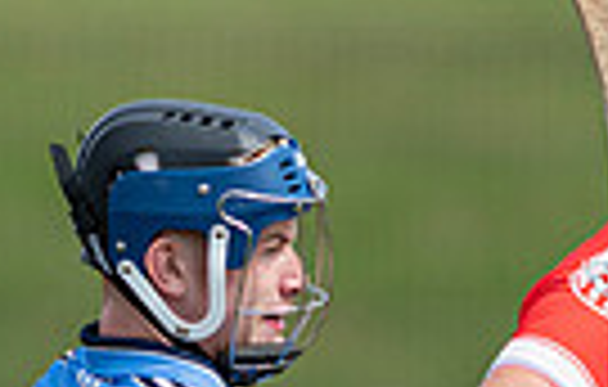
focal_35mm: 2055
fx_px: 34237
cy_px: 665
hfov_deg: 1.0
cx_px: 1082
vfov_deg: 0.6
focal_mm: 300
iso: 100
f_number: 2.8
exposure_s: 1/1600
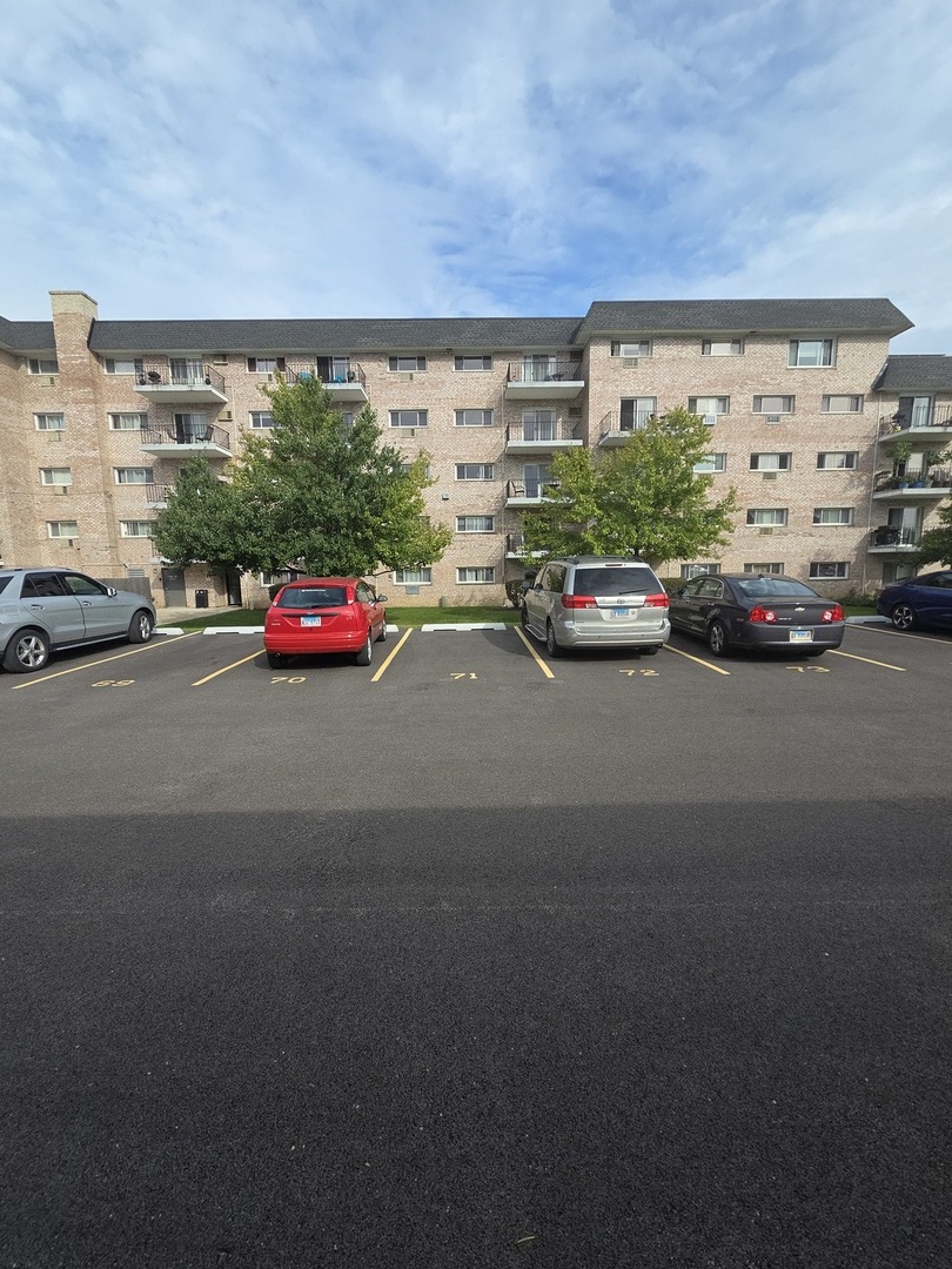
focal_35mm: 13
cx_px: 476
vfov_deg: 106.2
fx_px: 477
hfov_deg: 89.9
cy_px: 634
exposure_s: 1/1328
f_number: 2.2
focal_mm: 2.2
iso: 50
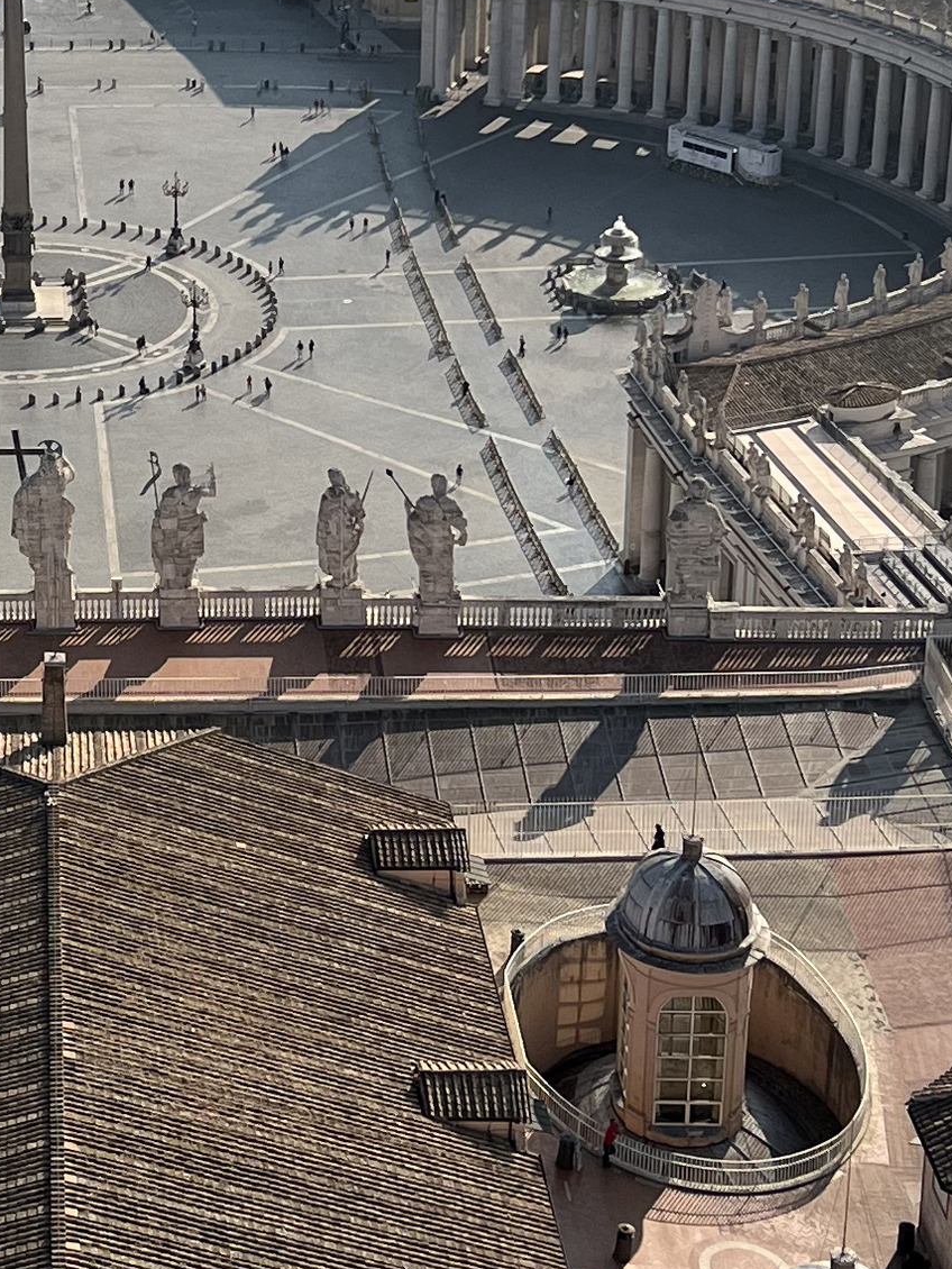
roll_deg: +1.5
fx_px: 3372
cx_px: -16
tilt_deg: -20.6
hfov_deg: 15.7
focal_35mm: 92
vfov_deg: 21.1
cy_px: 295
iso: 50
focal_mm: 5.7
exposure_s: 1/7463
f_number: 1.5
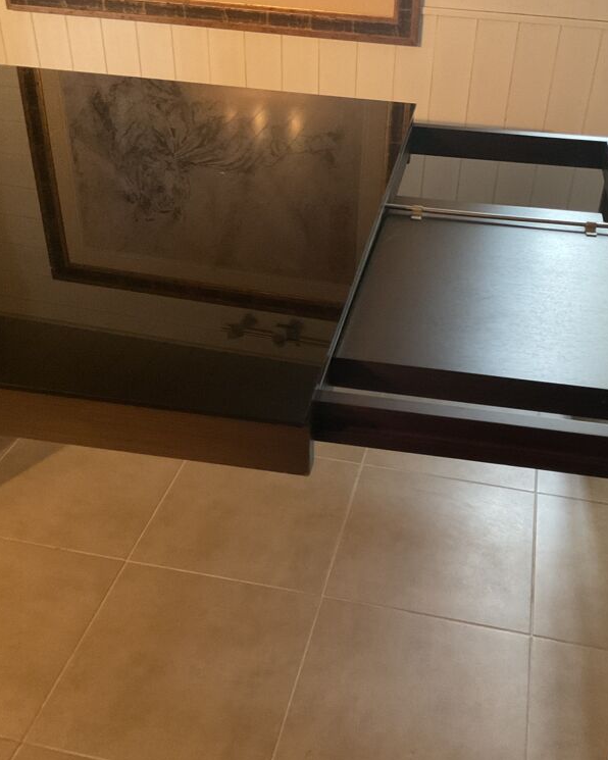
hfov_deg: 39.0
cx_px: 357
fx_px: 855
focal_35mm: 38
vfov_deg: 47.9
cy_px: 381
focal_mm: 3
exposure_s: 1/30
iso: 500
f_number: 1.8
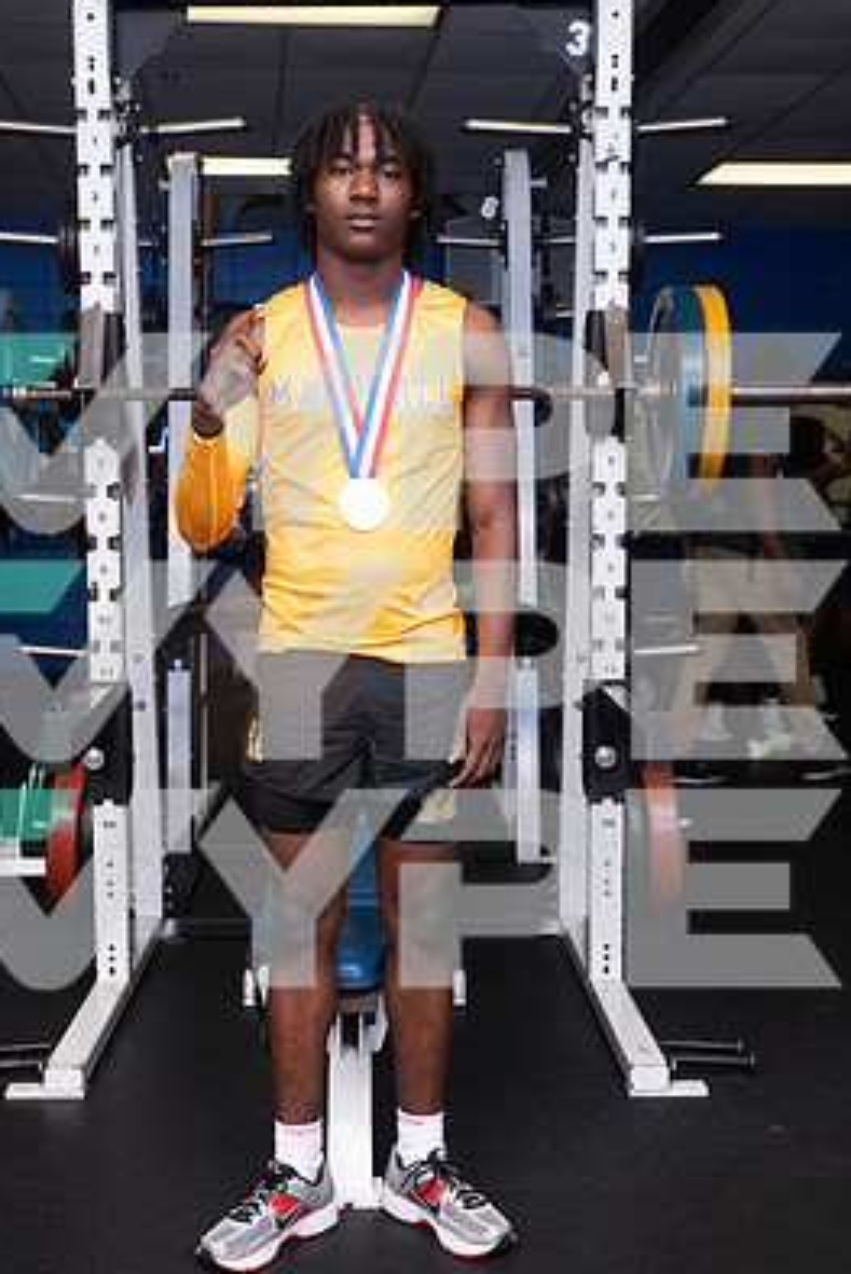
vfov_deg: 41.1
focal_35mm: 48
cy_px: 663
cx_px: 369
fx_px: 1700
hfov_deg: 28.1
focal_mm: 42
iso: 500
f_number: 6.3
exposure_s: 1/400
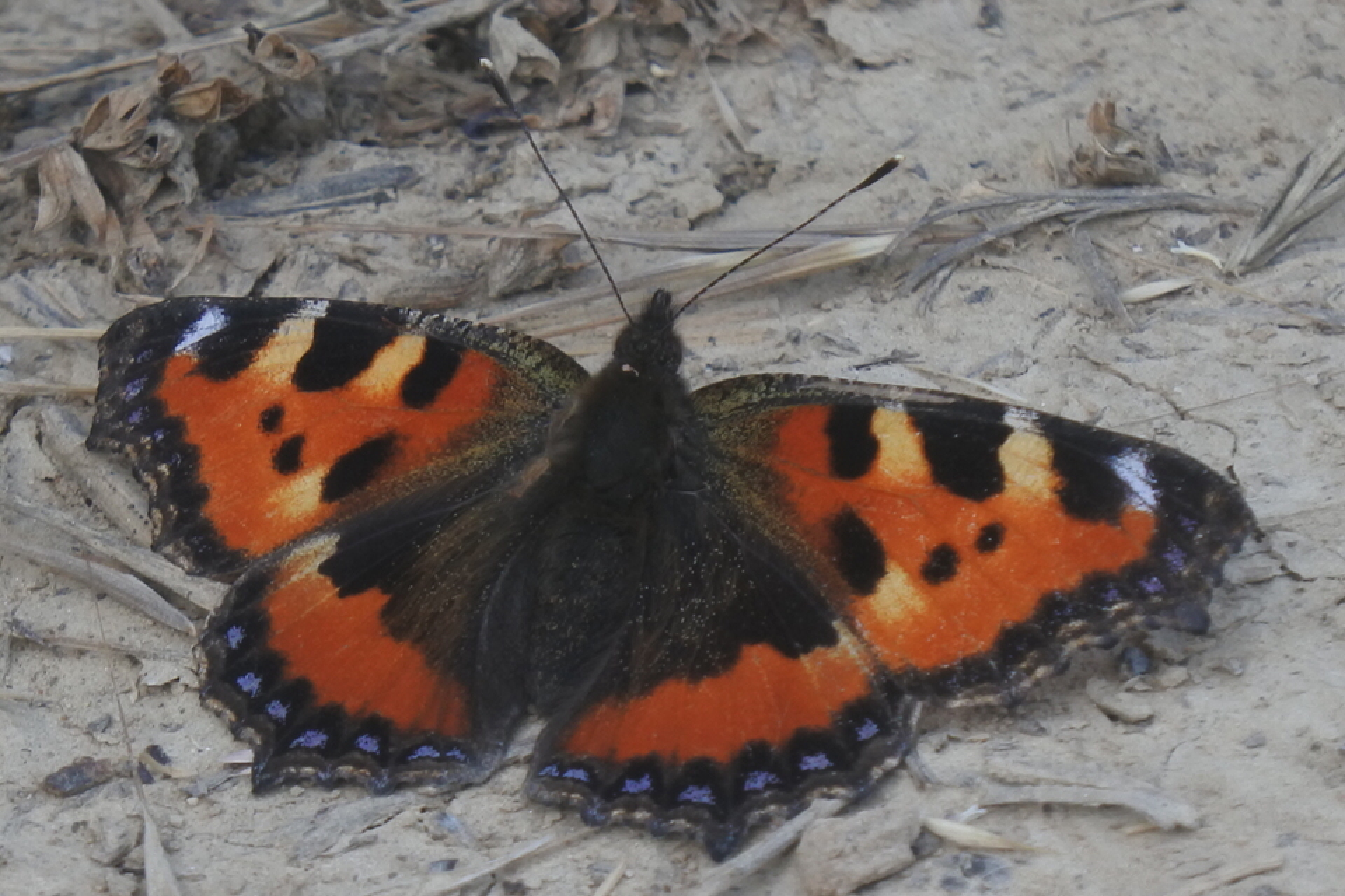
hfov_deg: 25.1
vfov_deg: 16.9
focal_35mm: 81
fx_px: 3026
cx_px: 672
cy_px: 448
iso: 160
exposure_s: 1/160
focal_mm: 30
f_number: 5.6
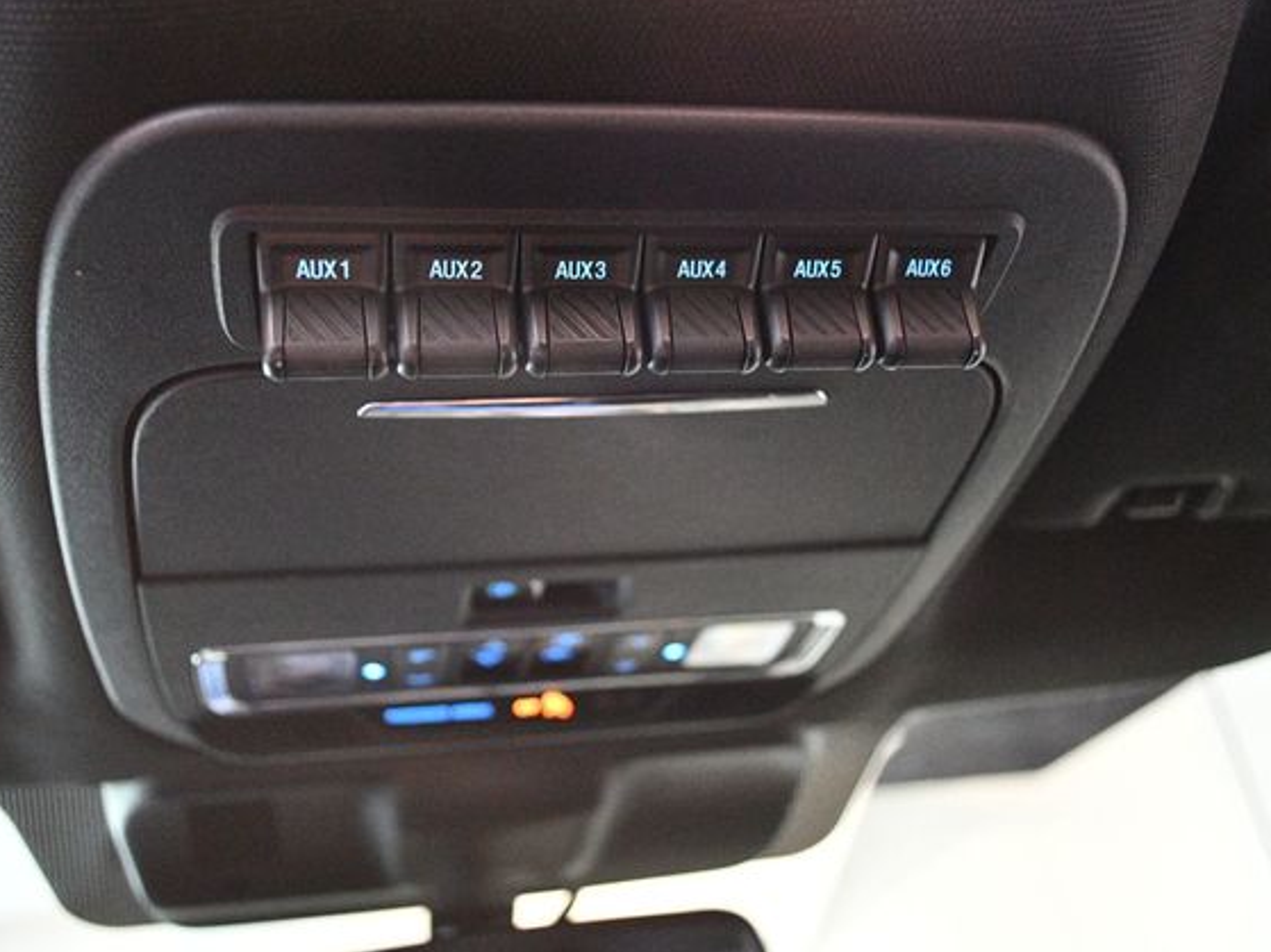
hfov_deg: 55.3
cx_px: 598
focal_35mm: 33
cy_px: 473
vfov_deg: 42.9
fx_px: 1211
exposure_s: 1/60
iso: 7200
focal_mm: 20
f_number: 3.8
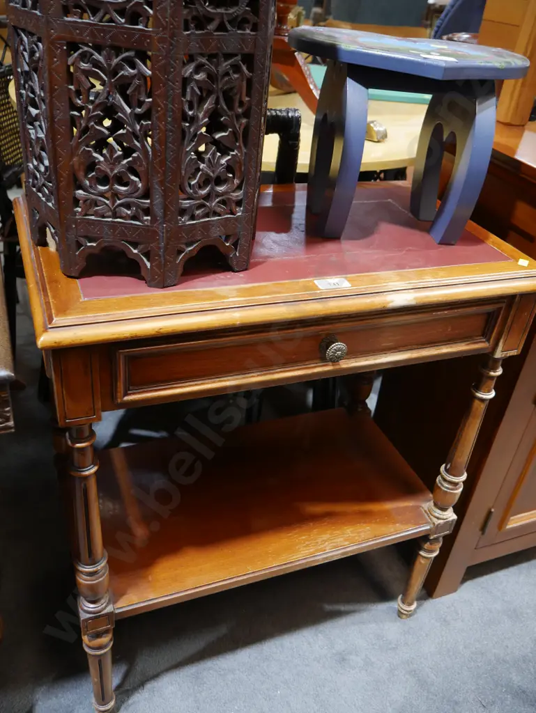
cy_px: 356
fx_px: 619
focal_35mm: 30
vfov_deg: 59.9
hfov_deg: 46.8
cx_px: 268
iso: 800
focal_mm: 15
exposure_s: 1/60
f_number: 3.6
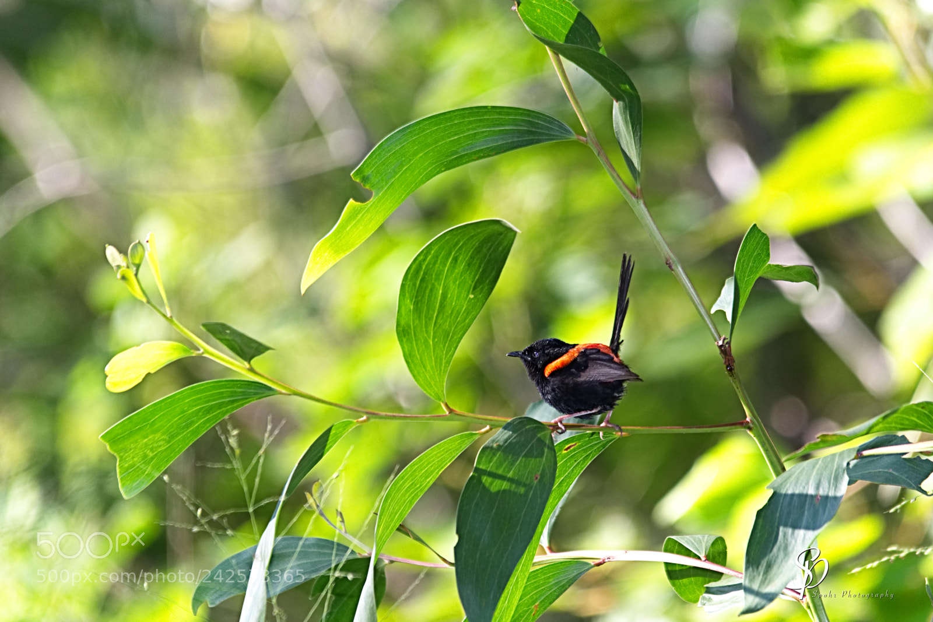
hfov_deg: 2.7
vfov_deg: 1.8
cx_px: 466
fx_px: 19438
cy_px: 311
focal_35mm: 750
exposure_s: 1/250
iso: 360
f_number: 6.3
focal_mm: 500
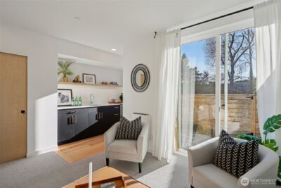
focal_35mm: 17
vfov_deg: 70.5
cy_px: 94
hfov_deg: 93.3
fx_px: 133
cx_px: 140
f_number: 8
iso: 160
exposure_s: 1/125
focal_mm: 17
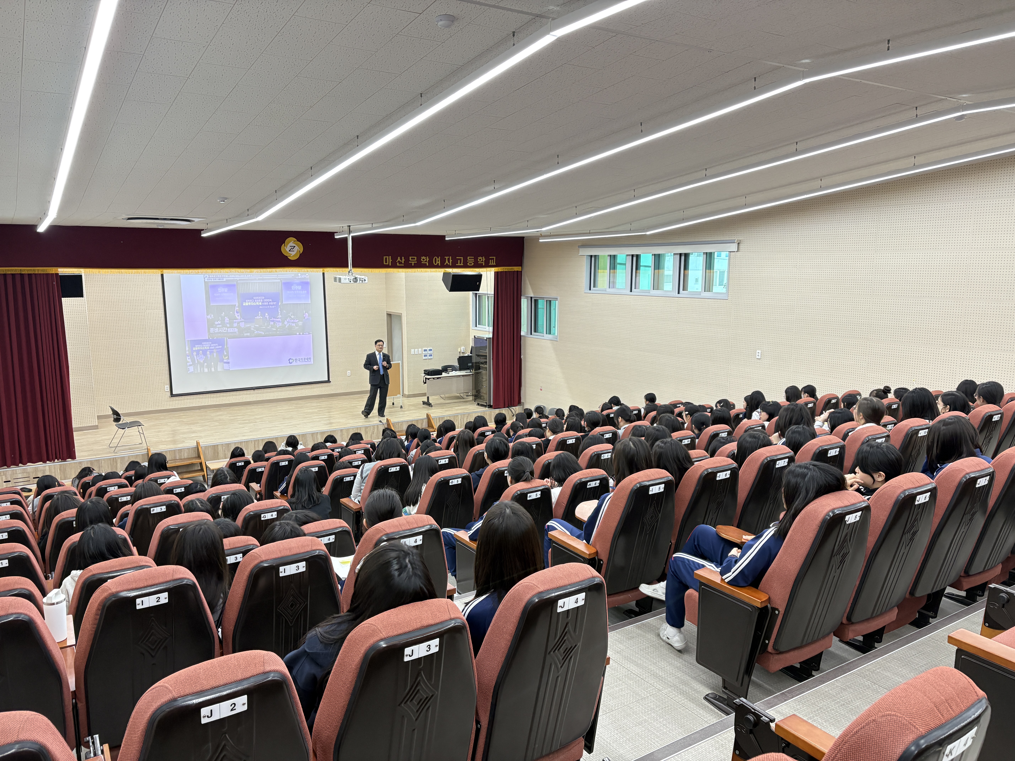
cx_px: 508
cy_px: 380
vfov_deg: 53.1
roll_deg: +0.1
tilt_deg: -9.7
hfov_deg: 67.3
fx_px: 762
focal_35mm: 26
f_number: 1.6
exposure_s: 1/120
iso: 250
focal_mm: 5.96
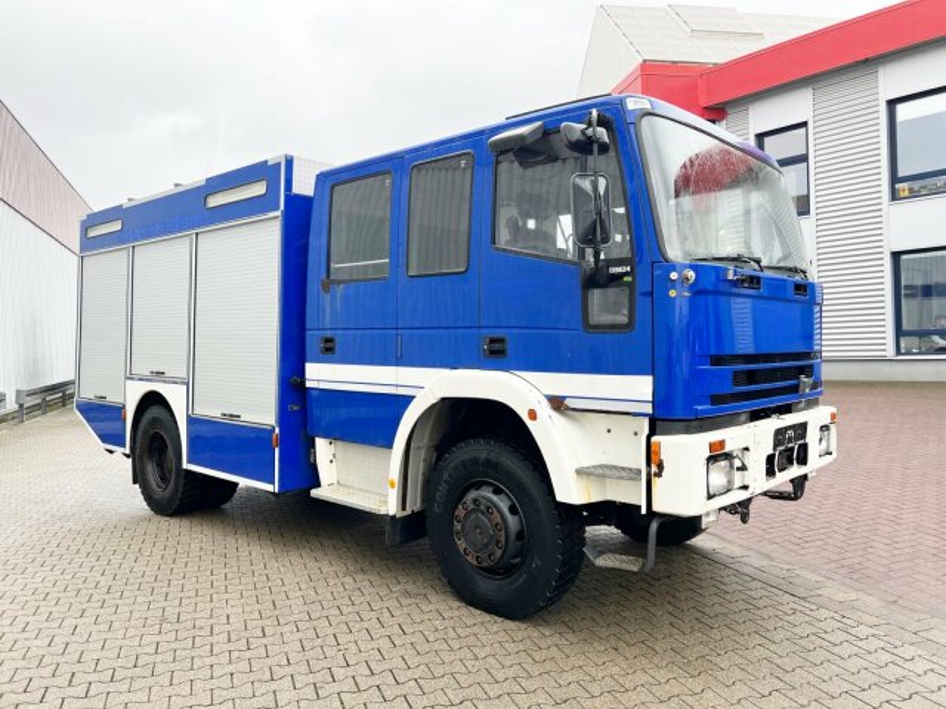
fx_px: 711
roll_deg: +2.0
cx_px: 473
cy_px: 354
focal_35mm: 26
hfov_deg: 67.3
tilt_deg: +2.1
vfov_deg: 53.1
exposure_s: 1/223
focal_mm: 5.7
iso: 40
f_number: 1.5
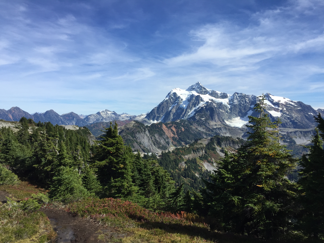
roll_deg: -1.0
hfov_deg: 61.7
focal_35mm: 29
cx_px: 162
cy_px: 122
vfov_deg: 48.2
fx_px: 271
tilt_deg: +0.3
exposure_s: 1/2083
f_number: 2.2
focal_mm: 4.15
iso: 32
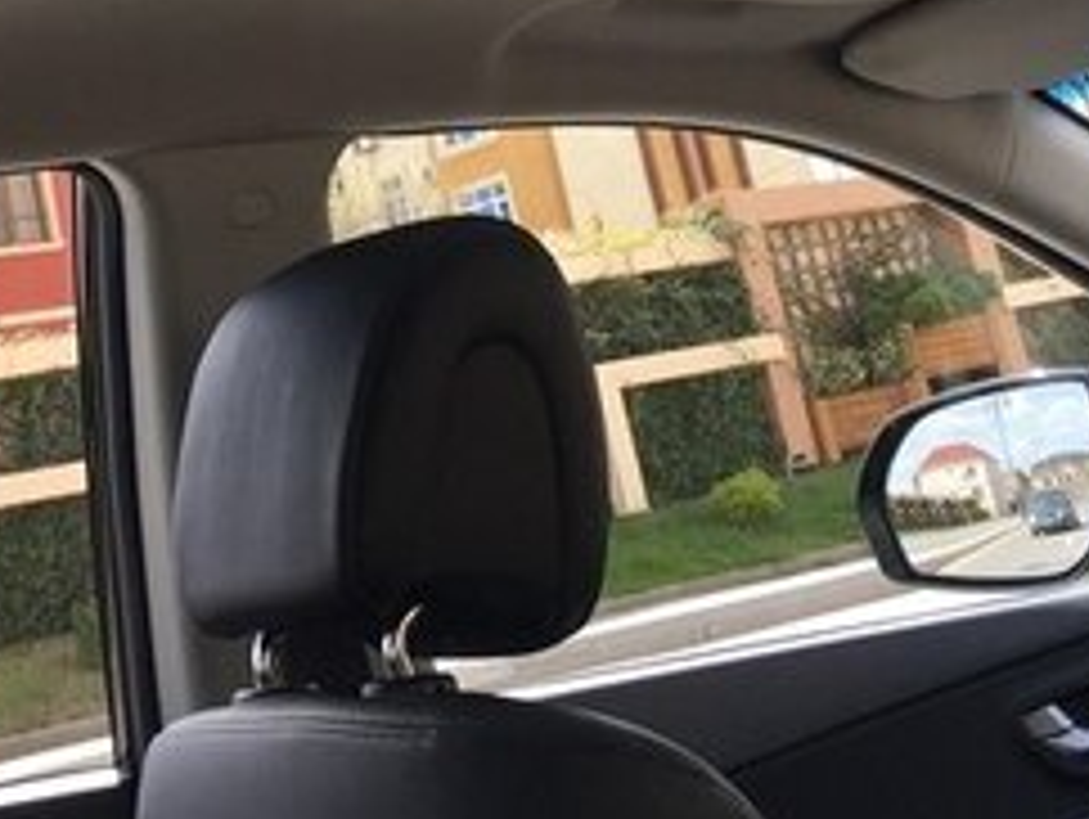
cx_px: 194
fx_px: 2488
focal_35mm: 79
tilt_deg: +17.3
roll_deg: +11.0
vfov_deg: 17.9
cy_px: -142
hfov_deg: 24.2
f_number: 2.2
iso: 25
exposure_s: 1/400
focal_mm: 4.15
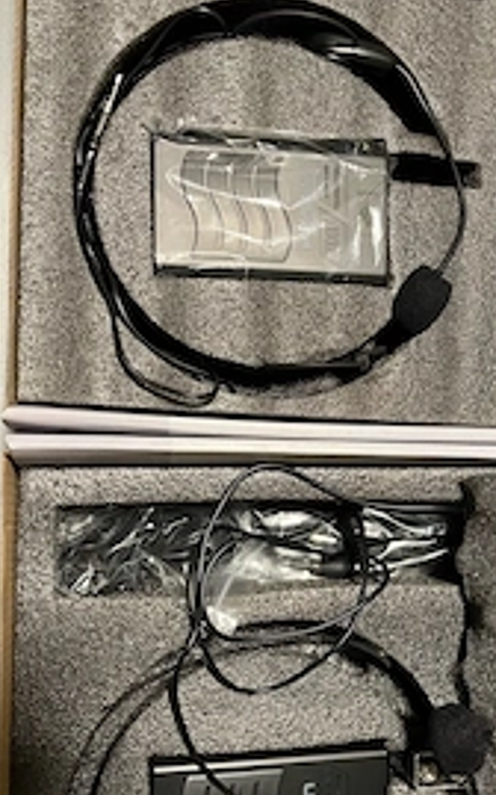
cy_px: 497
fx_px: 887
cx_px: 345
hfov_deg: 30.9
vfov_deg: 47.8
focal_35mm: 41
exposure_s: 1/40
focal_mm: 5.1
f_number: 1.6
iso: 640
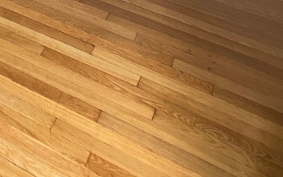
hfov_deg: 17.1
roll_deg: +0.2
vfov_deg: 9.8
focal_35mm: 111
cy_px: -299
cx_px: -133
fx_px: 856
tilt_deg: -5.8
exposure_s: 1/60
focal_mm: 4.25
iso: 160
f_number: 1.8
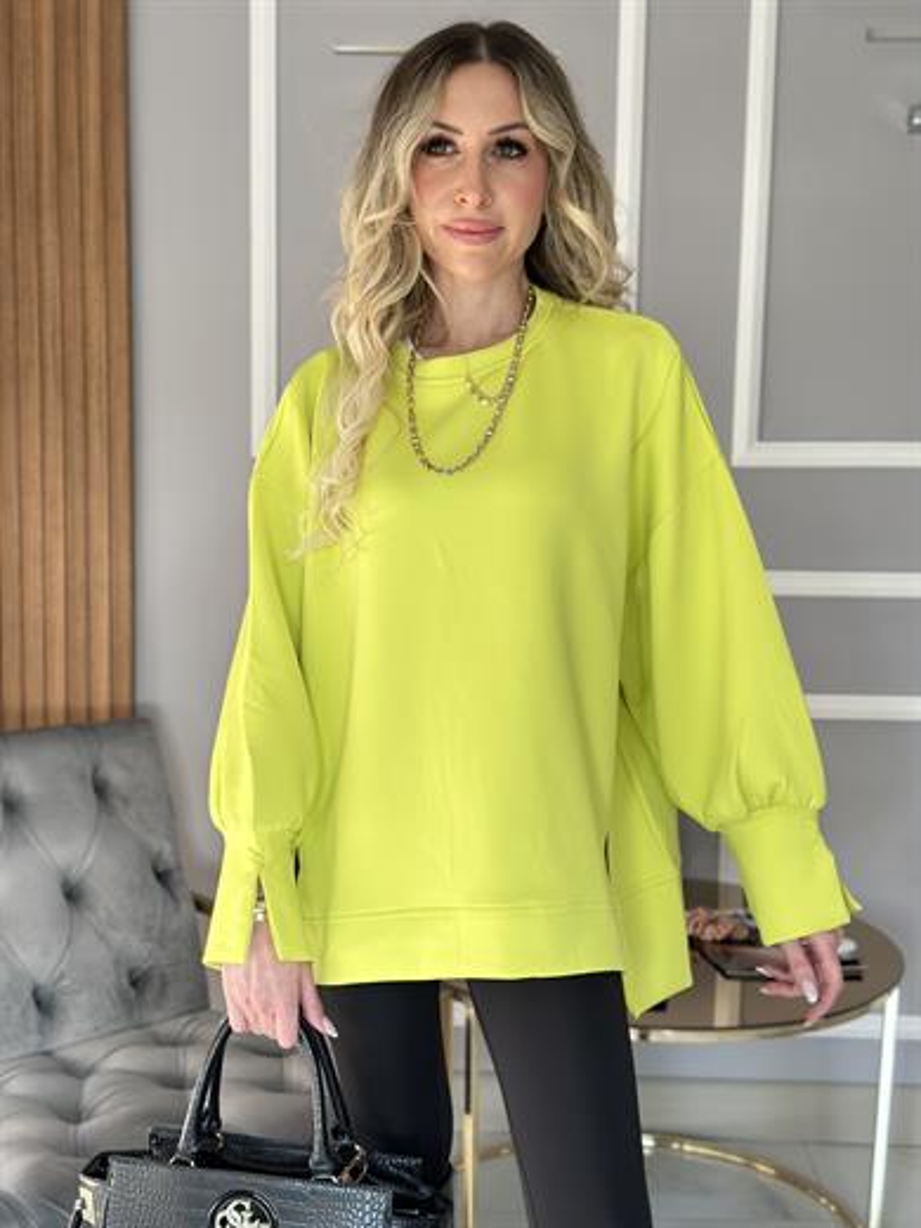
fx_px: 1703
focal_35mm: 48
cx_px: 460
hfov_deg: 30.3
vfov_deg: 39.7
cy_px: 614
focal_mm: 6.86
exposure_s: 1/67
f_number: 1.78
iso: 125
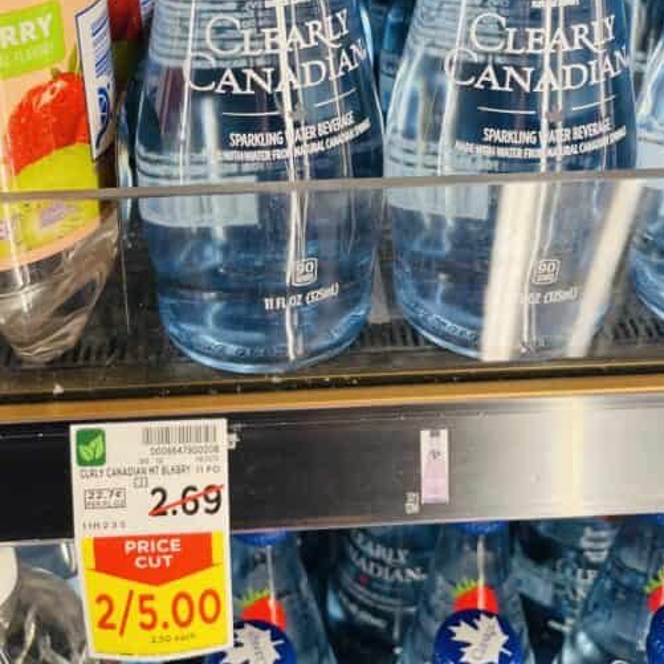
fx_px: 1020
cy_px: 134
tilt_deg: -18.0
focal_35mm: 47
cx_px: 339
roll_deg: +1.0
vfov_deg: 34.9
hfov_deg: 36.1
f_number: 1.6
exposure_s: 1/121
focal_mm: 4.2
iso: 64
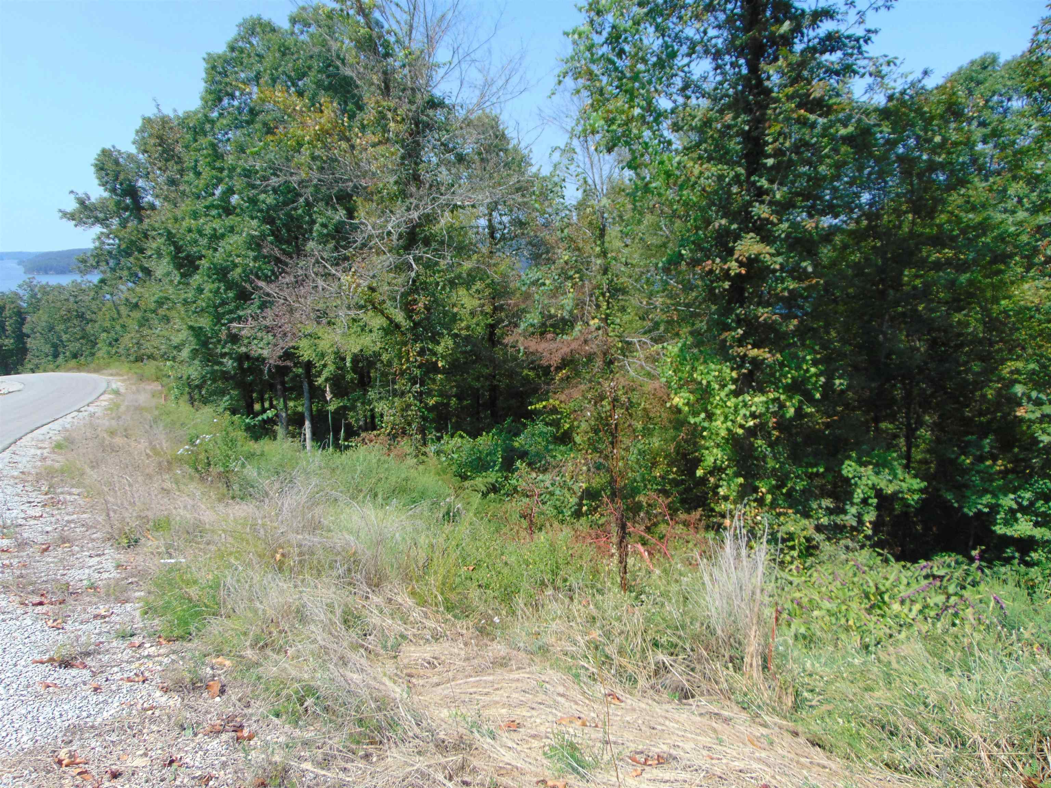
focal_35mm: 25
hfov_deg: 69.4
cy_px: 394
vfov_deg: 54.9
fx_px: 759
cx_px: 526
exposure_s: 1/640
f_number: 3
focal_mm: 4.5
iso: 80
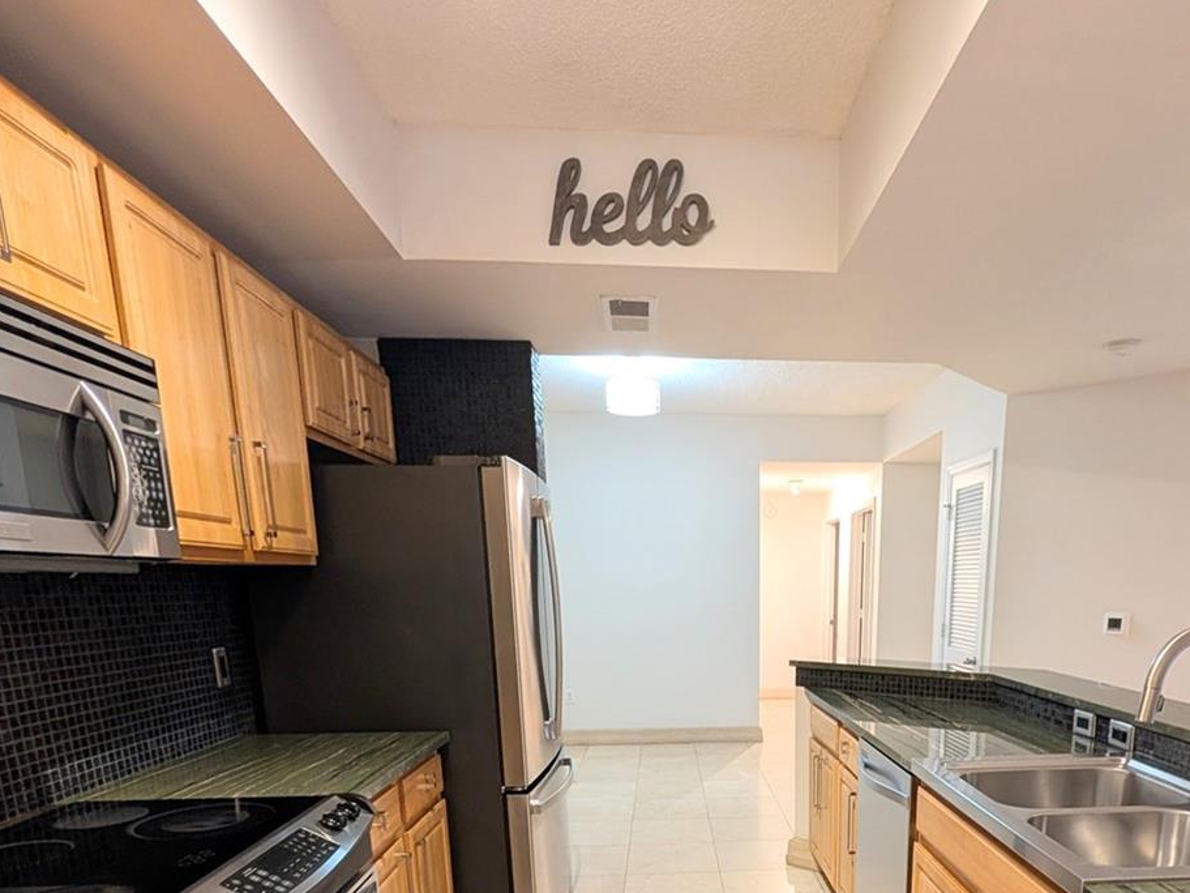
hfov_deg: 77.8
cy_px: 760
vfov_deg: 56.9
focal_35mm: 21
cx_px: 733
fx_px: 722
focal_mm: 2.02
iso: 162
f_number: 1.7
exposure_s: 1/40
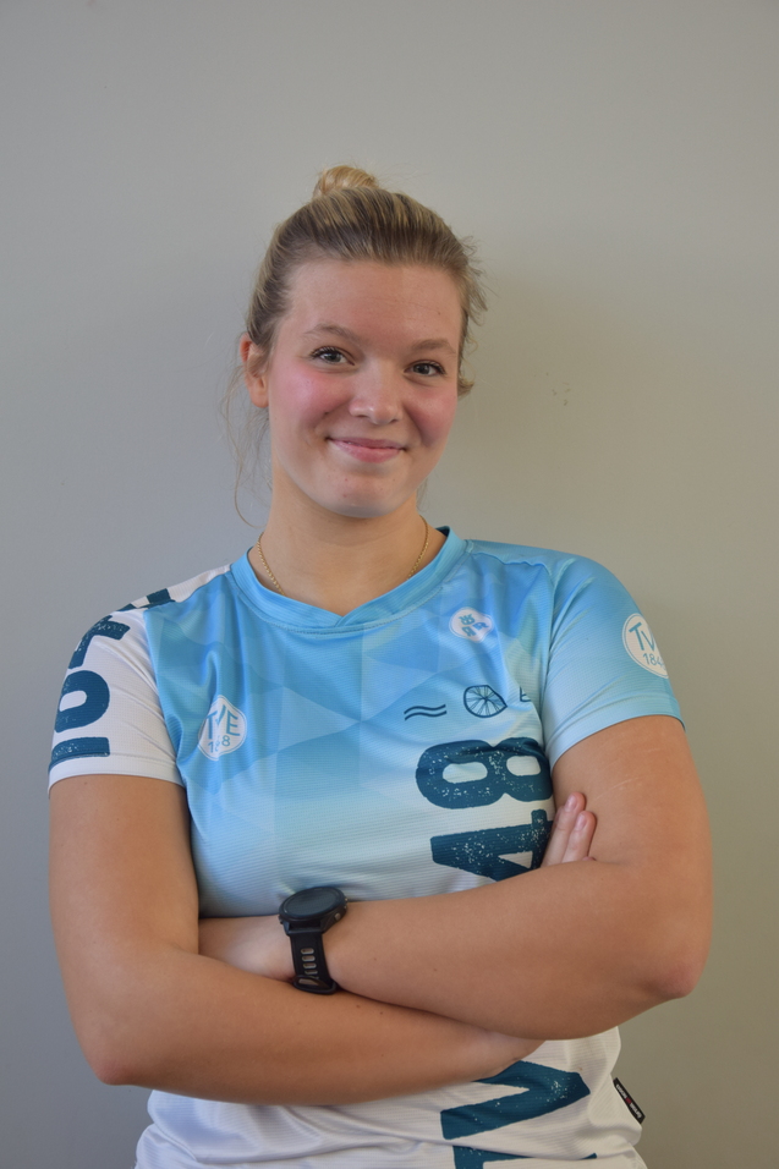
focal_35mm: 68
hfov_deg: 20.2
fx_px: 2192
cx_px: 390
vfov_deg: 29.9
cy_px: 584
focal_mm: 45
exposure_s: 1/80
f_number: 4.8
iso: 400
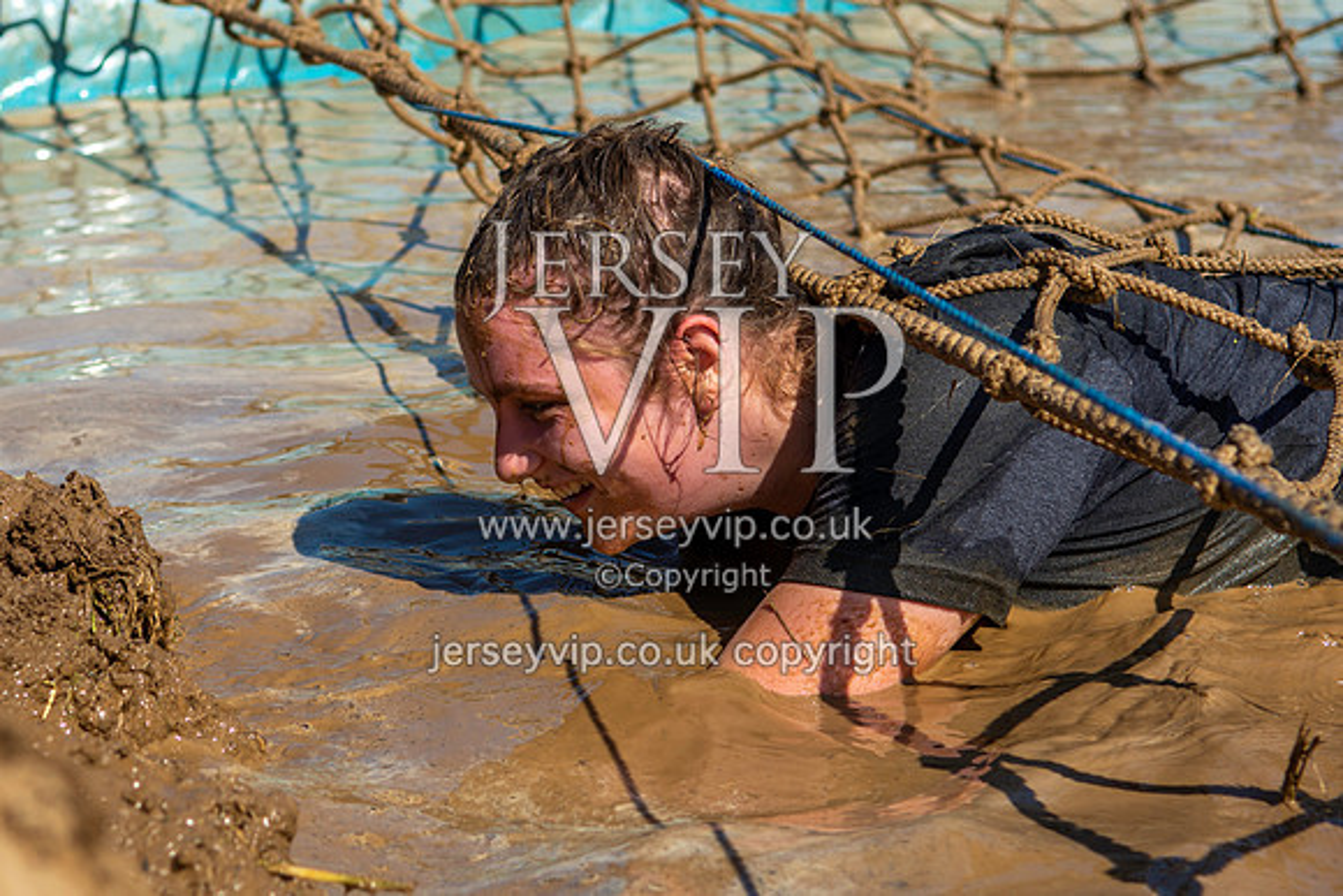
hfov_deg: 22.0
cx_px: 409
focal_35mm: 92
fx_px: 3430
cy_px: 415
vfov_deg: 14.9
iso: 100
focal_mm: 44
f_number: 4
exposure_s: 1/1600
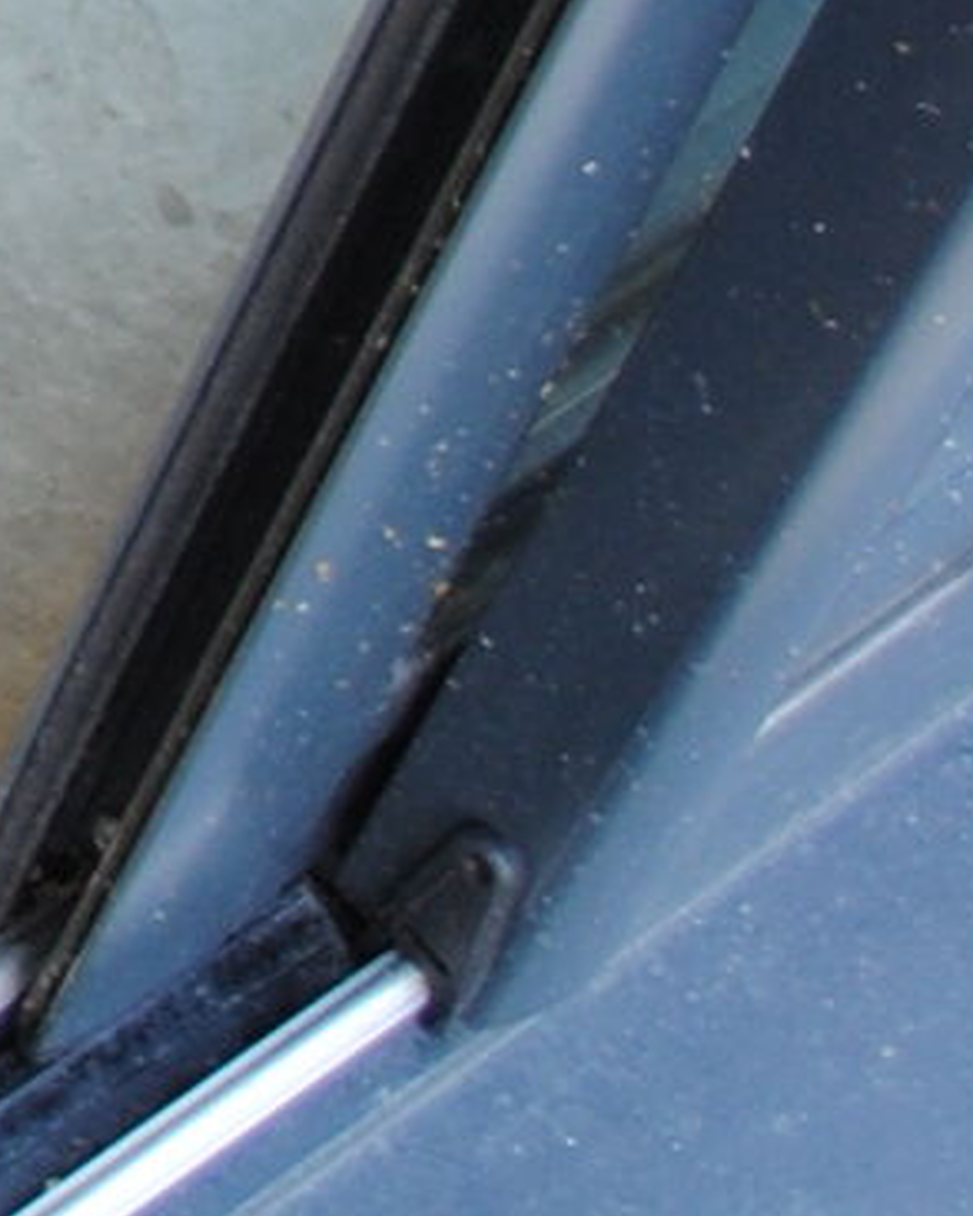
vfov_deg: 8.2
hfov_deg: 6.2
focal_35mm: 223
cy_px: -1203
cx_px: -2235
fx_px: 8024
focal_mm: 20
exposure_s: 1/40
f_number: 3.8
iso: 200
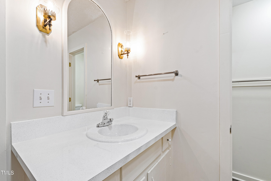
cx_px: 136
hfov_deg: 100.4
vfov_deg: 77.3
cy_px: 90
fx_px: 113
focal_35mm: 15
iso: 100
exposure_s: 1/4
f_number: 8
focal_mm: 10
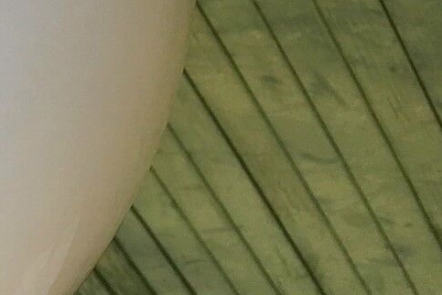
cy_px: -117
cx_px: -433
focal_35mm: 125
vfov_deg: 10.7
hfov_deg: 13.9
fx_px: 1535
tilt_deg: -32.6
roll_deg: +41.0
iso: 25
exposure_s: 1/170
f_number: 2.2
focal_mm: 4.15
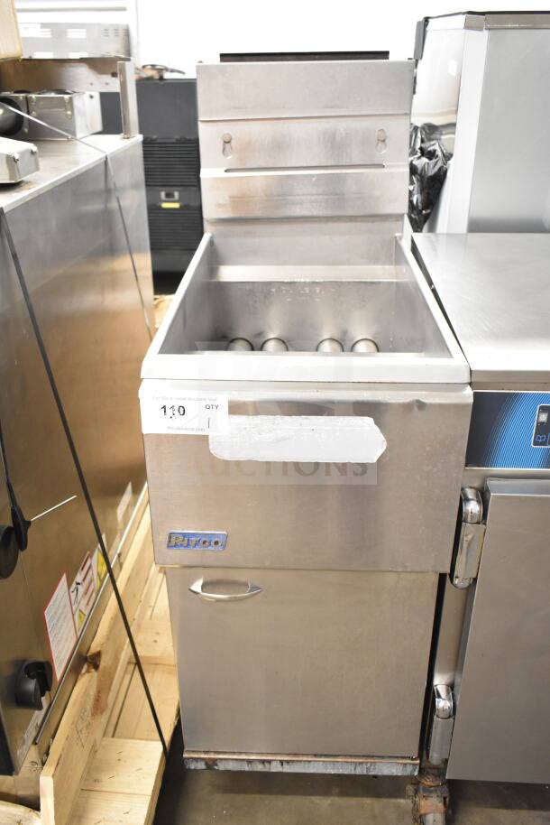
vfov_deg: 59.5
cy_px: 412
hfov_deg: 41.7
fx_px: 721
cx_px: 275
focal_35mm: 32
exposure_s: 1/30
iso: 2500
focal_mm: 21
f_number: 3.8
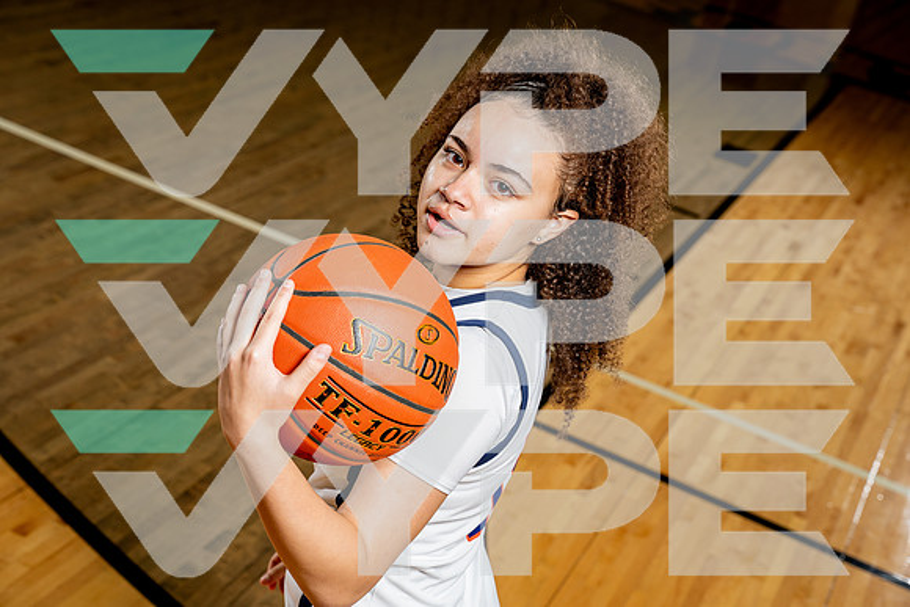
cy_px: 304
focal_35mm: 64
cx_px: 455
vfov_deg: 21.3
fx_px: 1618
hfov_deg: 31.4
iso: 400
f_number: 5.6
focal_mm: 64
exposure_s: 1/250
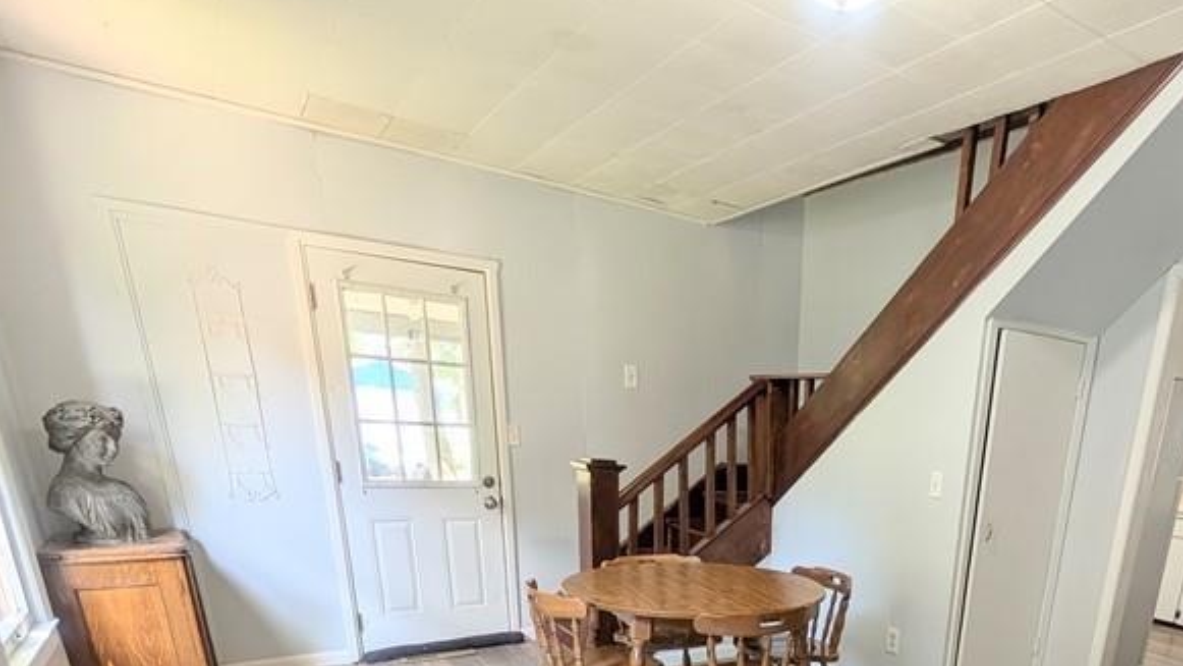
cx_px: 795
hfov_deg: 76.0
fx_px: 722
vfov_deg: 41.3
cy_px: 703
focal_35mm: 23
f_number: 1.7
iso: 66
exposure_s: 1/60
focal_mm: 2.02
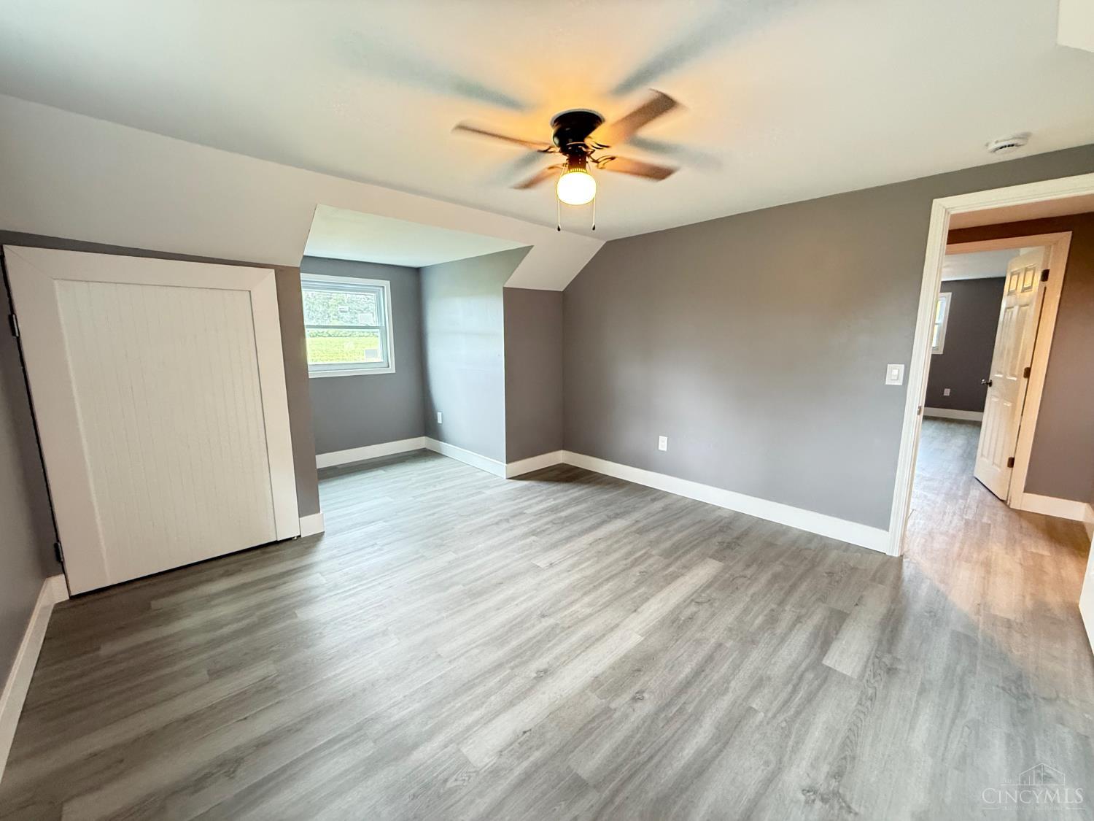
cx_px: 547
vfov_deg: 85.7
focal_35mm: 14
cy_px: 410
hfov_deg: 102.1
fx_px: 442
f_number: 2.2
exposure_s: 1/60
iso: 500
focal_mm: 2.22
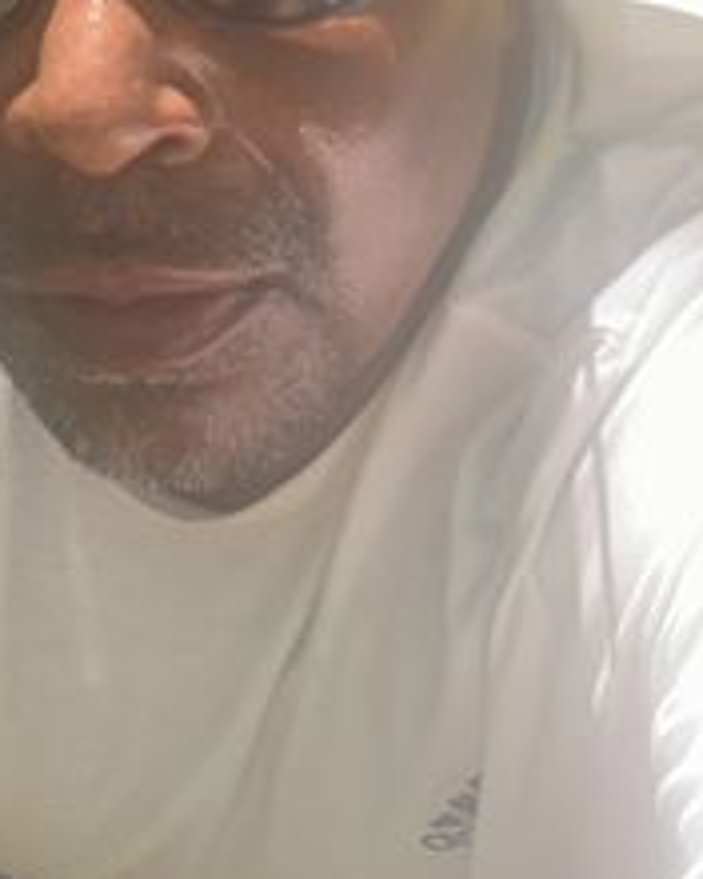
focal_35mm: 78
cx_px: 220
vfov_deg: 24.3
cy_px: 310
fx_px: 2029
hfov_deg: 19.6
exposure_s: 1/122
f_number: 1.9
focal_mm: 2.69
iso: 64
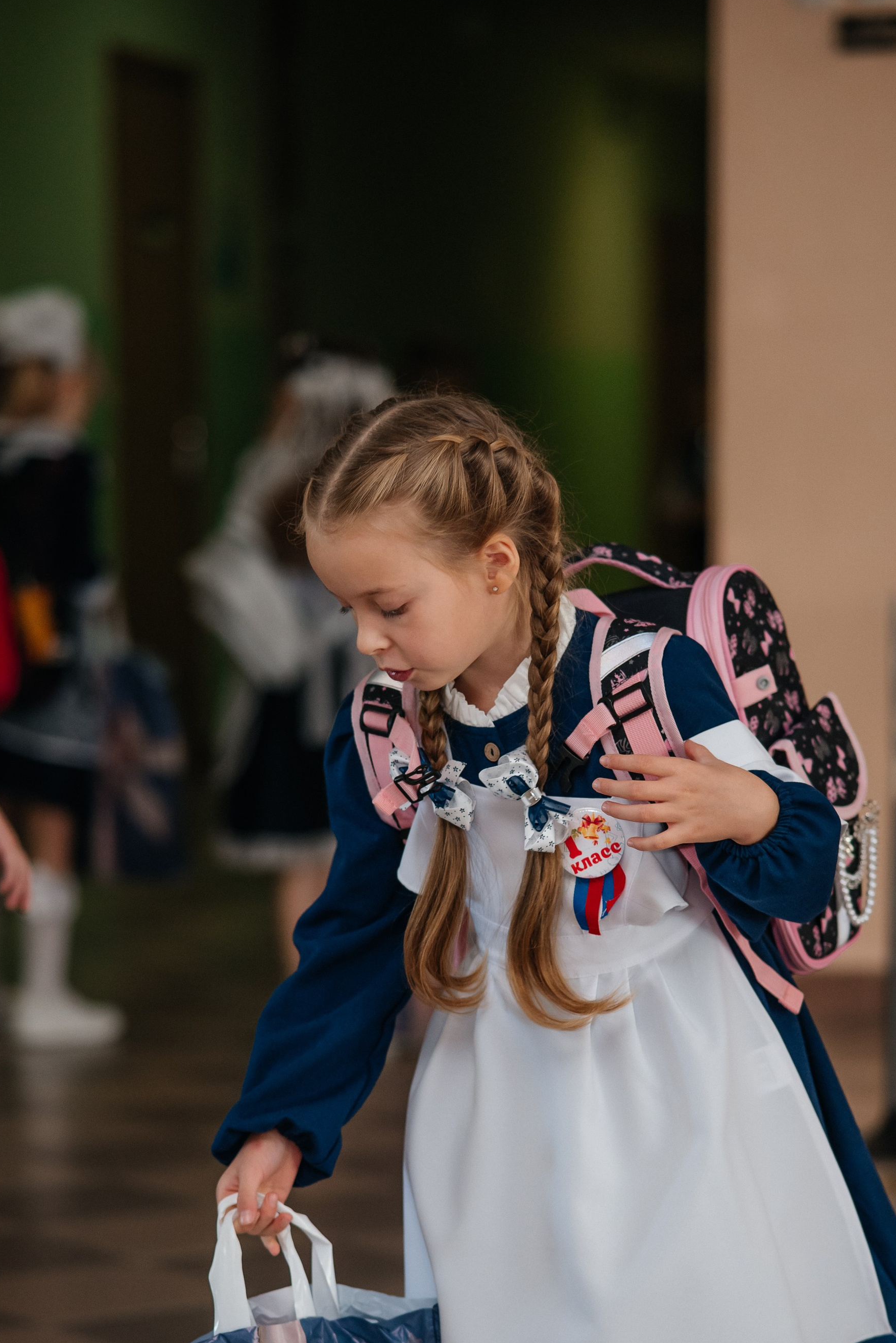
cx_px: 485
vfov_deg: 16.5
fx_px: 4628
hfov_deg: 11.1
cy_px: 907
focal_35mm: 124
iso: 640
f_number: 2.2
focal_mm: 85
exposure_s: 1/320
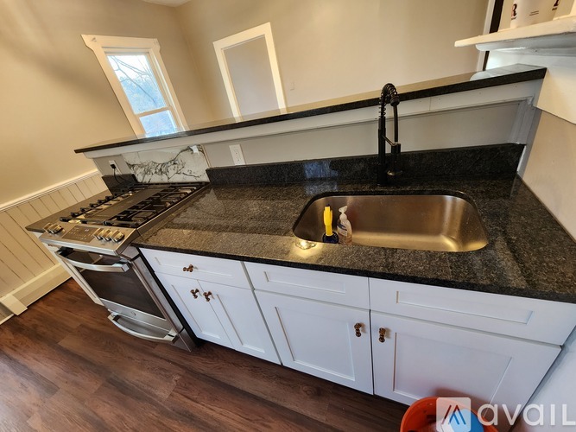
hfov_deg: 106.2
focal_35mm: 13
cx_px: 288
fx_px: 216
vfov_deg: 89.9
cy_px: 216
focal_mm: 2.2
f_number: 2.2
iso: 320
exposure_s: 1/60
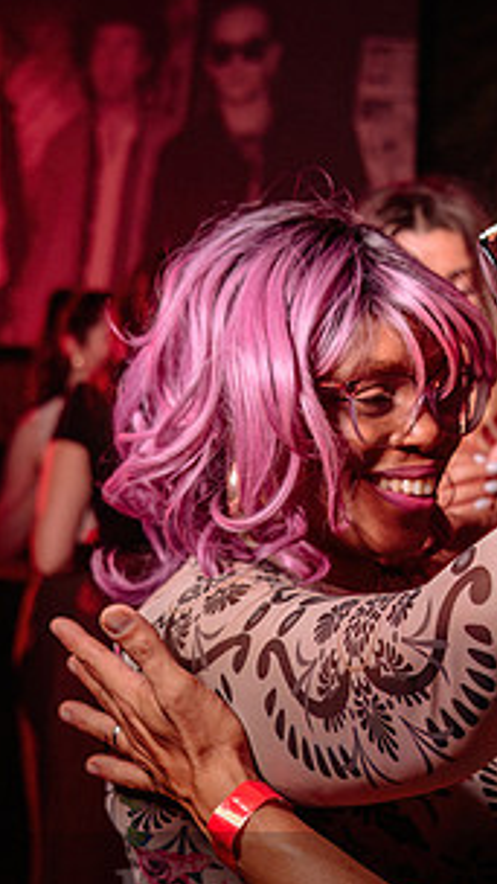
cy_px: 467
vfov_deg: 27.2
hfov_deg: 15.4
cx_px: 410
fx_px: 1827
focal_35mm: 78
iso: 800
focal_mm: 35
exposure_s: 1/50
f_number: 4
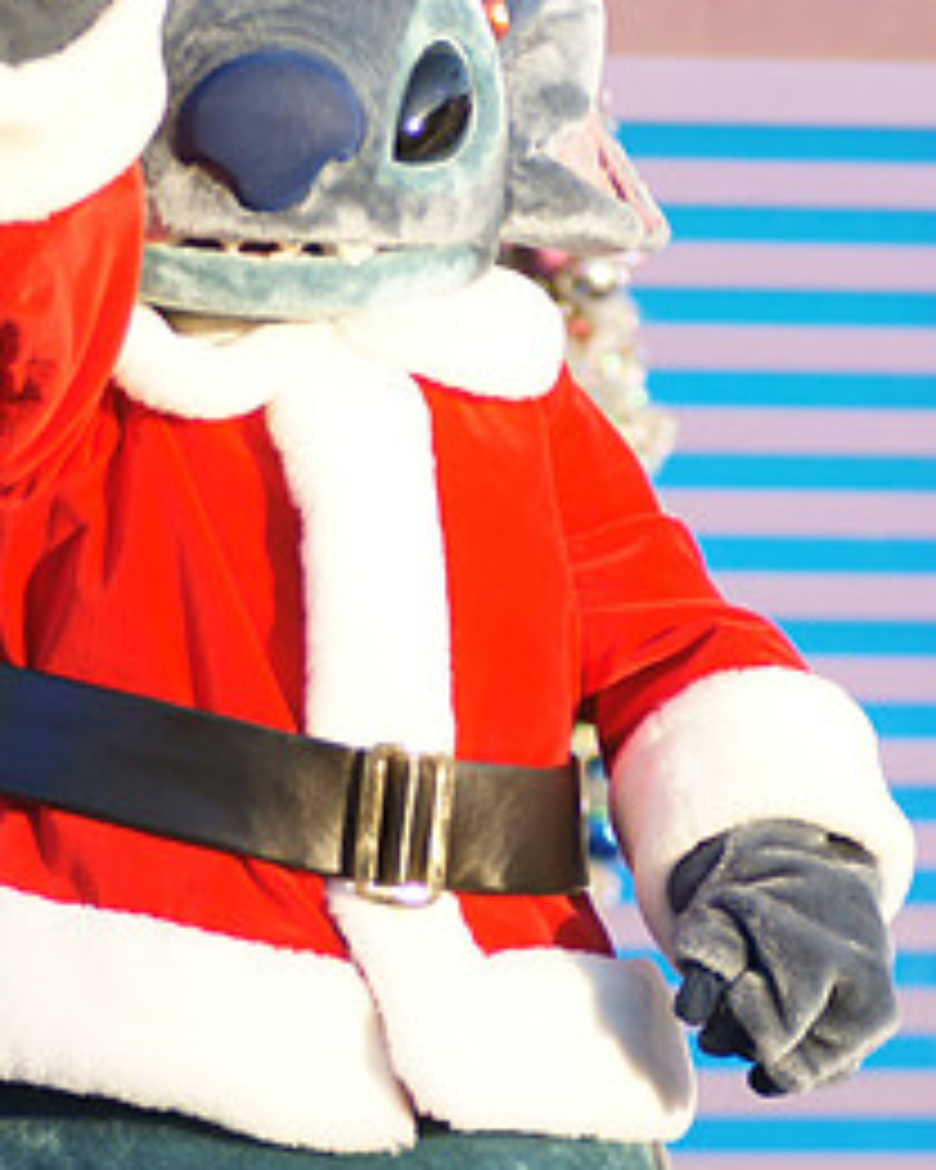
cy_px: 662
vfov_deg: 5.6
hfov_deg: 4.5
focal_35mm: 345
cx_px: 250
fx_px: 11946
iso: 400
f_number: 3.5
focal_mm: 110
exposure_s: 1/800
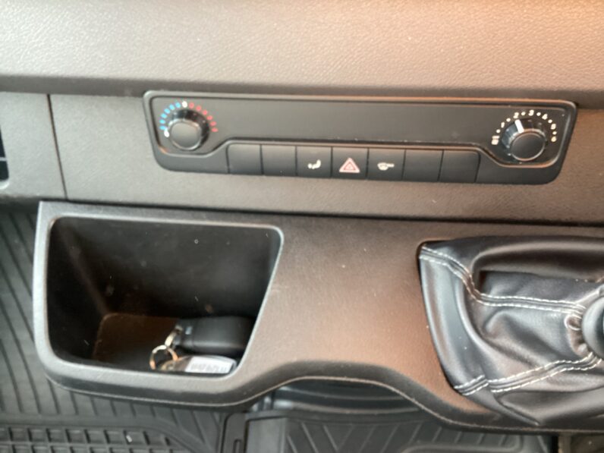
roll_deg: +1.9
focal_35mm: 31
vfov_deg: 45.4
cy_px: 226
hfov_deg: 58.4
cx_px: 302
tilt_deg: -44.8
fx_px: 541
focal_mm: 3.3
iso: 320
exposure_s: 1/60
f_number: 2.4
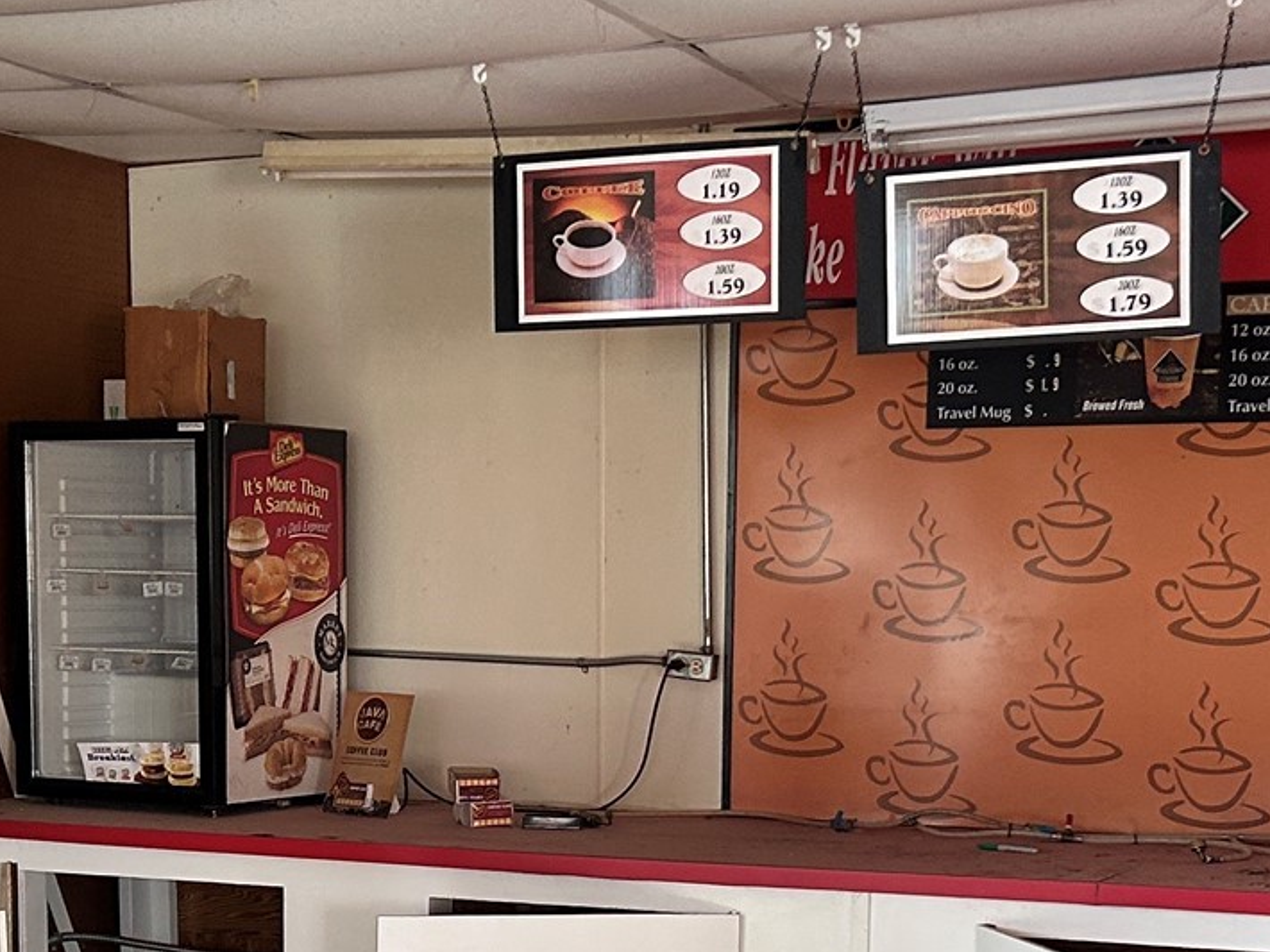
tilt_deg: -6.0
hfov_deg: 26.0
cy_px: 941
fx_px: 2751
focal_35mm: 75
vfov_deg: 19.1
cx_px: 544
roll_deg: -2.0
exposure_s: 1/74
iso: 125
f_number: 1.5
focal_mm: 5.7
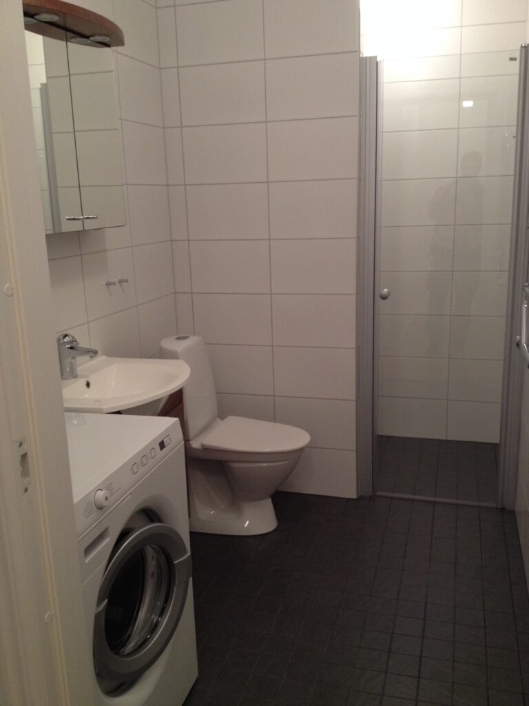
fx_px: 713
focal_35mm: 35
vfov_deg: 52.6
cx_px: 264
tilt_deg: -11.8
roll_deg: +2.1
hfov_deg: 40.7
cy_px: 353
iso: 125
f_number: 2.4
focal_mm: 4.28
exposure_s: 1/20
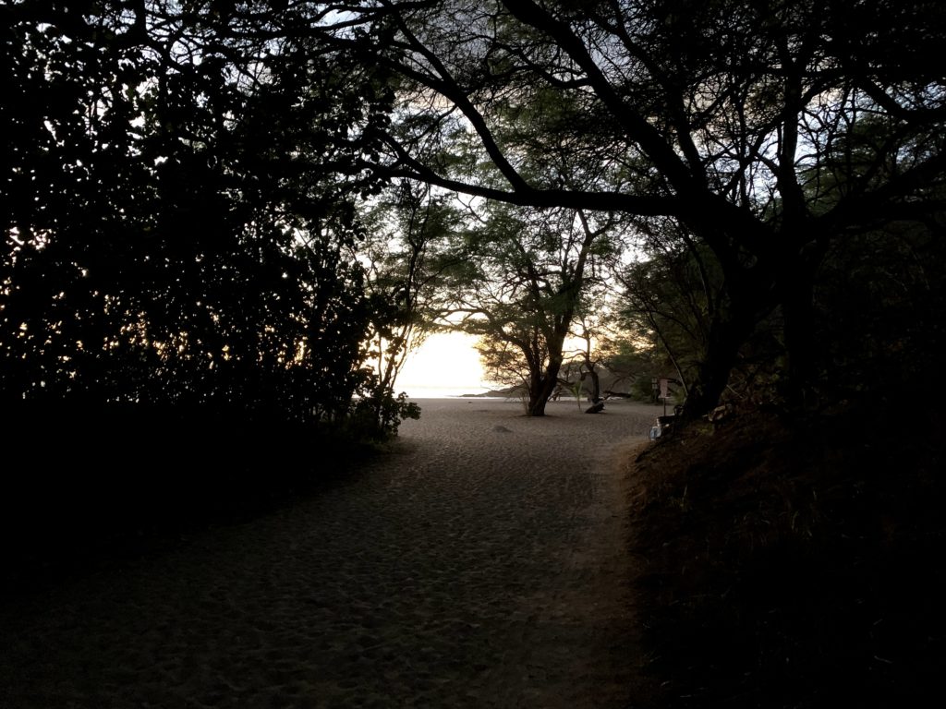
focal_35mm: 26
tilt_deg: +4.5
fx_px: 711
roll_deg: -1.2
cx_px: 473
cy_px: 354
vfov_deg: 53.1
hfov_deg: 67.3
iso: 640
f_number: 1.8
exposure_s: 1/25
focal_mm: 4.25
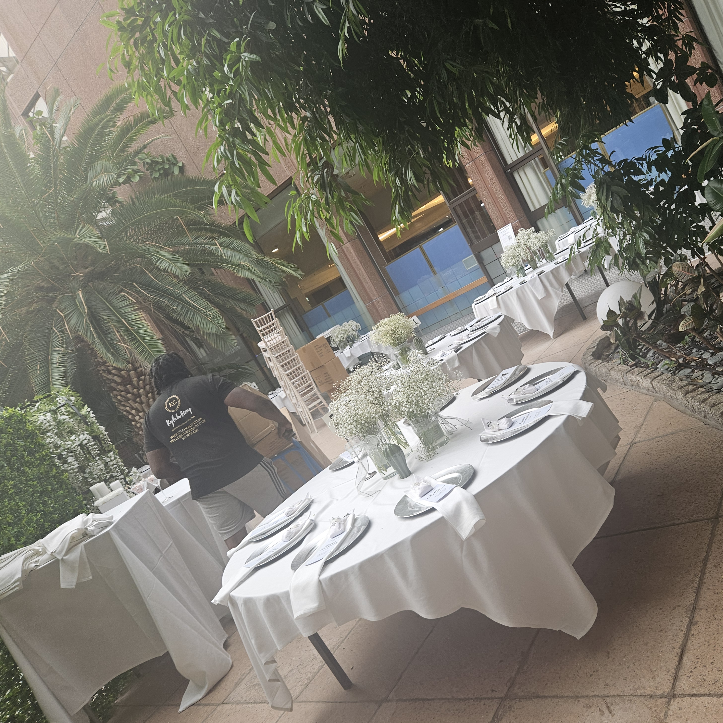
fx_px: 662
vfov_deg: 57.3
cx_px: 422
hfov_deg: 57.0
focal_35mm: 28
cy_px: 365
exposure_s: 1/180
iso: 64
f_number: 1.8
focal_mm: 5.4
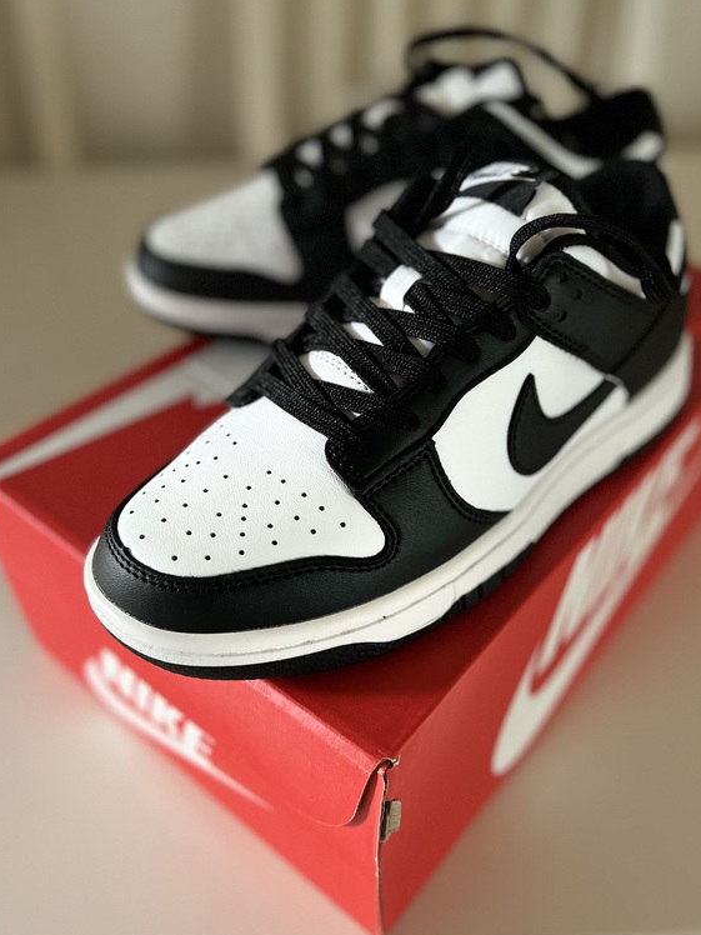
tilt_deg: -39.6
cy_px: 449
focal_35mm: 32
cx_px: 364
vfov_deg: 56.8
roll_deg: +1.0
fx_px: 864
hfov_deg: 44.2
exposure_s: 1/60
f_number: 1.5
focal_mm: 5.7
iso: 320
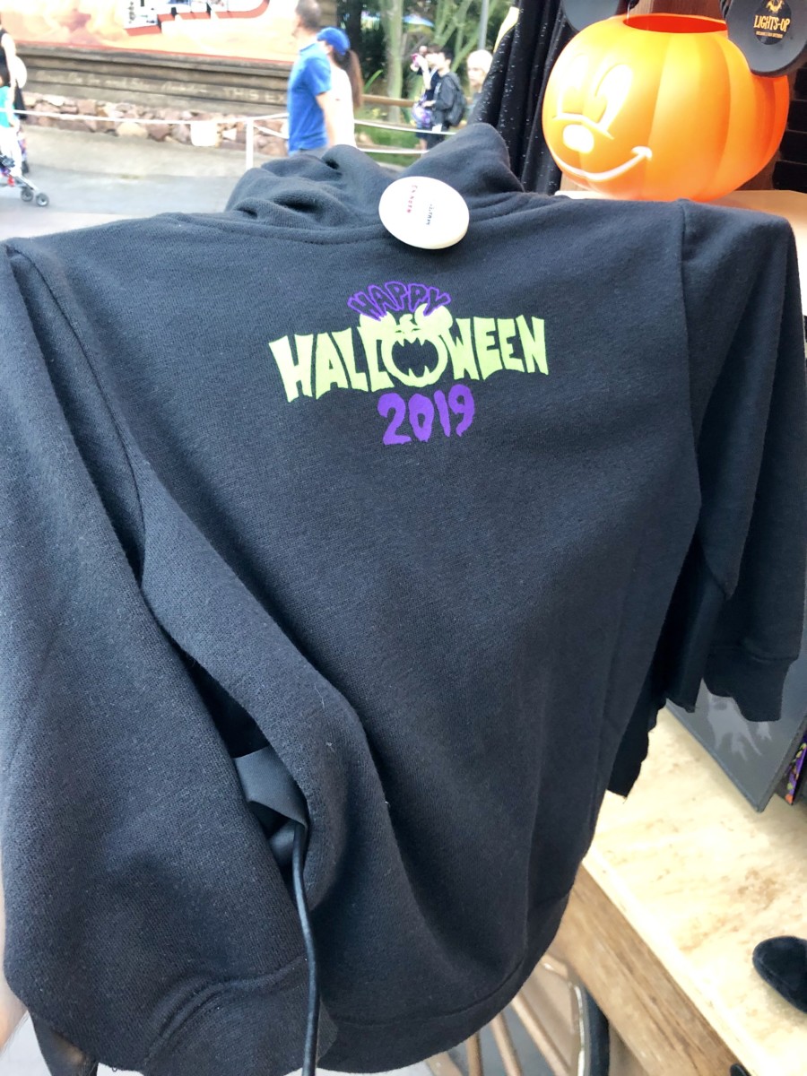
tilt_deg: -28.2
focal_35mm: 28
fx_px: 870
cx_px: 404
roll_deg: -4.0
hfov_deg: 49.7
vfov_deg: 63.4
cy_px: 538
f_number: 1.8
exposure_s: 1/15
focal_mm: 4
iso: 80
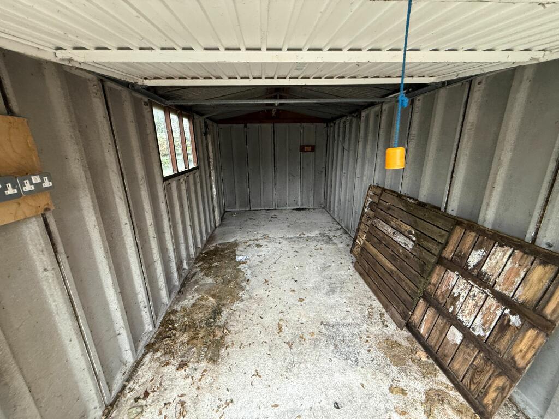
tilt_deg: -17.2
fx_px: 226
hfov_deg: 102.1
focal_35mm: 14
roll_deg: +0.7
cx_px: 280
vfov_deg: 85.7
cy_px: 210
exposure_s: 1/60
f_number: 2.2
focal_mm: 2.22
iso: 400
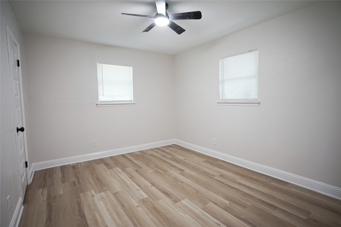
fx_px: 161
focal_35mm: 17
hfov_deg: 93.3
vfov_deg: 70.4
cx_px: 170
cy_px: 114
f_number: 4
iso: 400
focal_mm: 17
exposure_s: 1/30
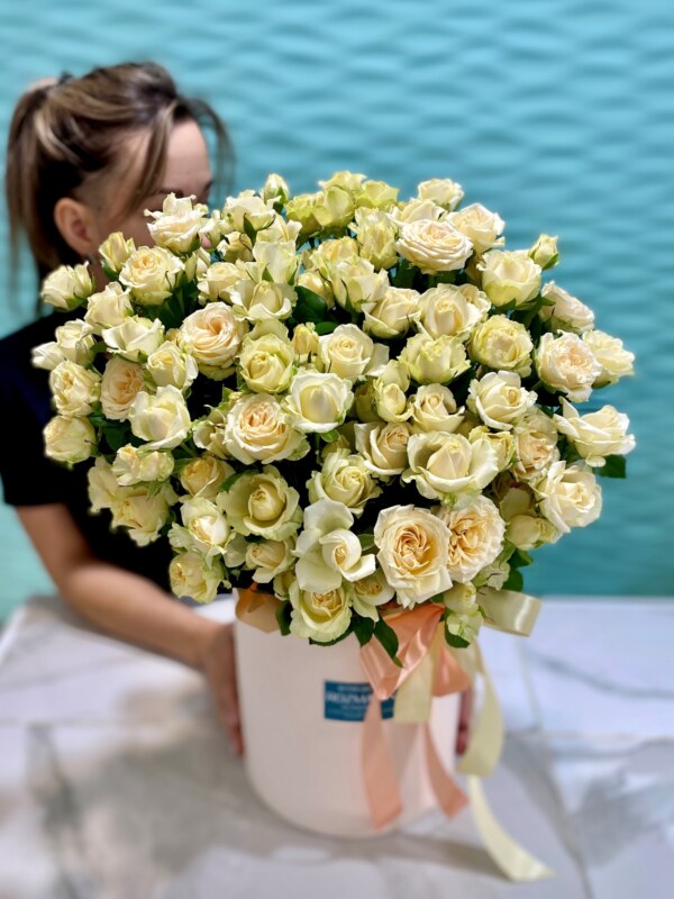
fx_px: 675
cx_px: 337
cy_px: 450
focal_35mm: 26
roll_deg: +1.9
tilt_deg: -25.5
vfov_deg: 67.3
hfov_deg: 53.1
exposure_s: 1/50
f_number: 1.8
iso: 64
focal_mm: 4.25
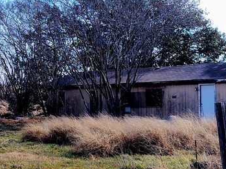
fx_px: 620
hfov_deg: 20.6
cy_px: 100
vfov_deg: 15.5
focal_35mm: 95
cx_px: 69
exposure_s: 1/1168
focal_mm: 5.56
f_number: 1.8
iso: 100
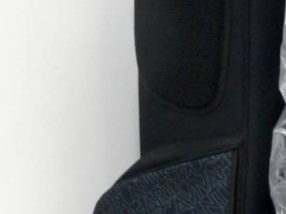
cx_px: 208
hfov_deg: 21.6
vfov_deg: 16.4
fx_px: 743
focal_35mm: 90
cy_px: 123
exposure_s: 1/20
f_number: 3.7
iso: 400
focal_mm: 4.5
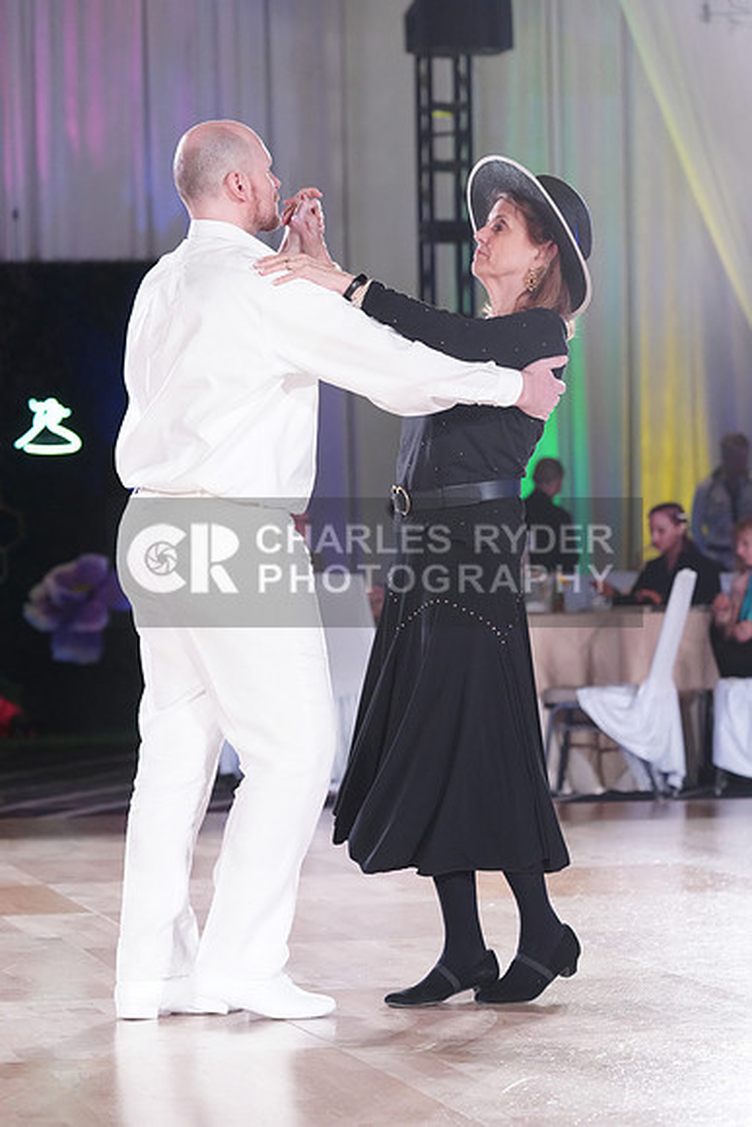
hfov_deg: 13.4
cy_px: 564
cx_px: 376
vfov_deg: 20.0
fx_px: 3194
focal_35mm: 102
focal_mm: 102
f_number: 4
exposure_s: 1/400
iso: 3200
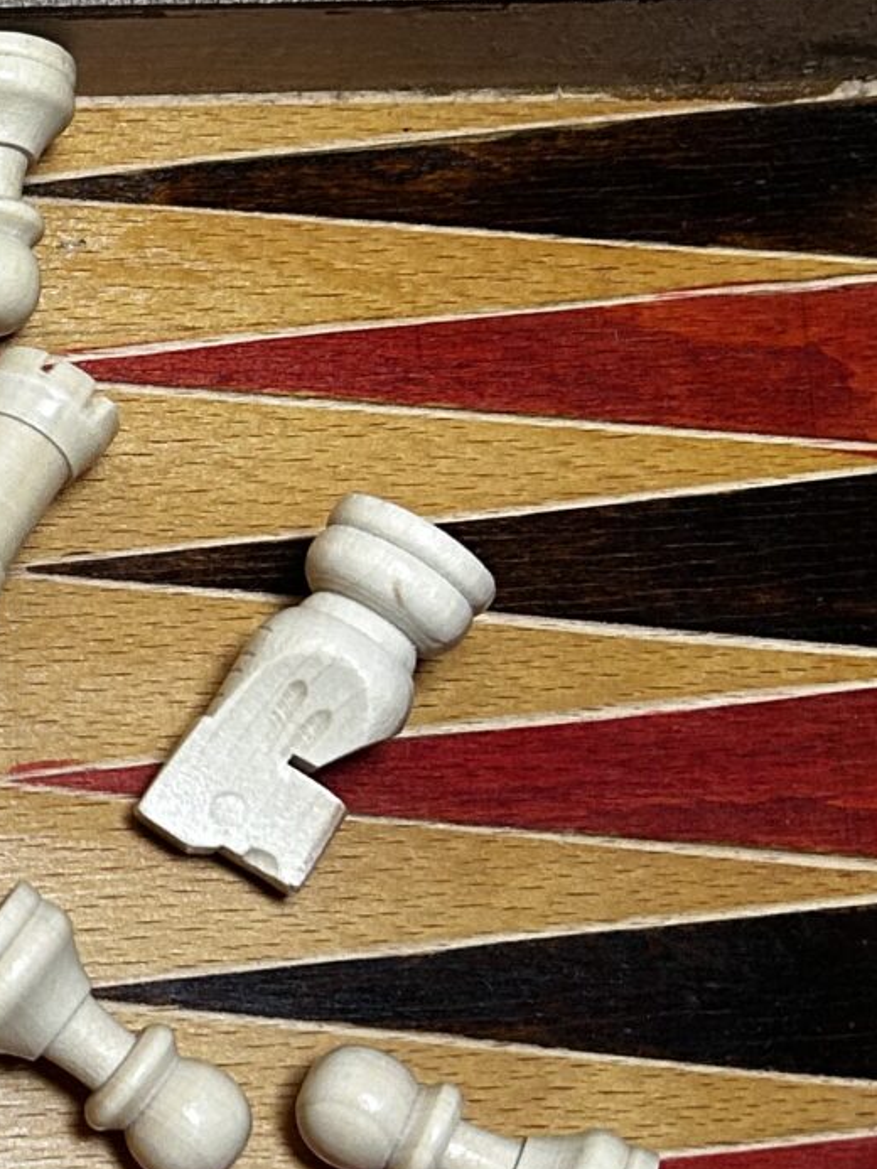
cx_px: -494
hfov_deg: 14.3
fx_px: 3242
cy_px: 435
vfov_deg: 20.4
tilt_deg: -64.3
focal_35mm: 96
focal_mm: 5.7
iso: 125
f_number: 1.5
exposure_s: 1/86
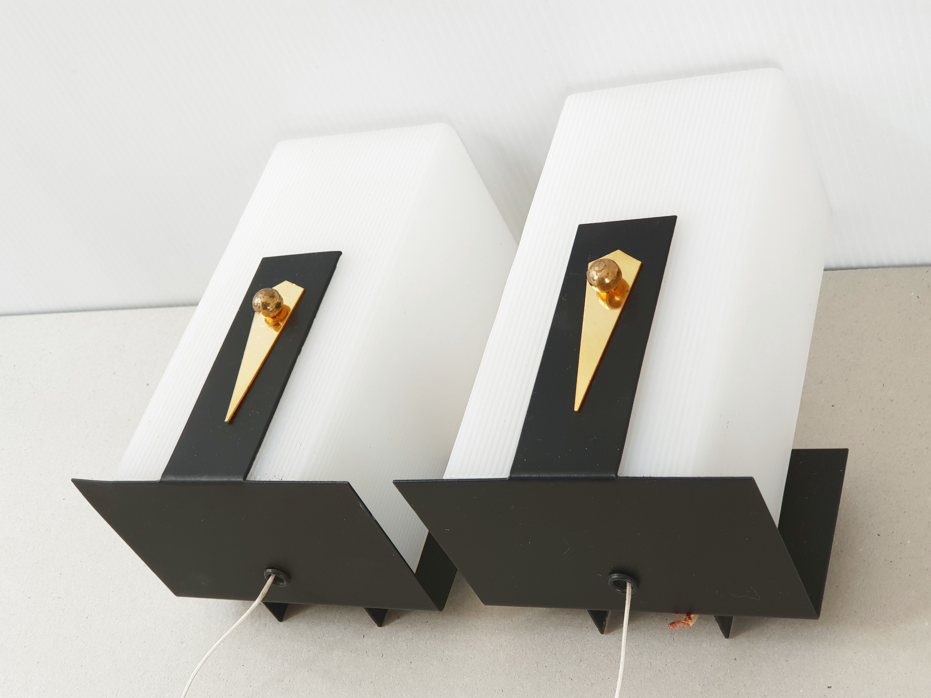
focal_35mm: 52
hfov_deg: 36.8
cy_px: 349
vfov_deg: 28.0
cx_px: 466
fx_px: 1399
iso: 40
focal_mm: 6
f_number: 2.4
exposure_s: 1/60
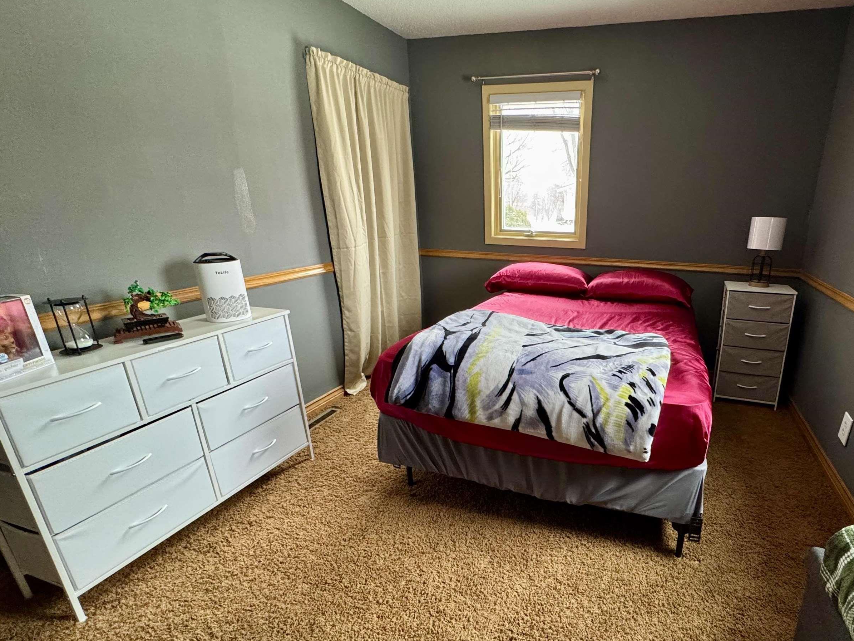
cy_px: 345
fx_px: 444
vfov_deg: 71.5
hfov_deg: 85.5
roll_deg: -1.2
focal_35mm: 18
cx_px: 548
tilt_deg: -19.0
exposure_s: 1/60
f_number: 2.2
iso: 500
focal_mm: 2.22
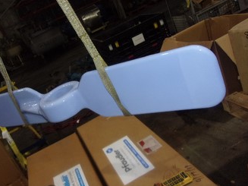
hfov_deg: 54.9
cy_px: 90
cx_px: 99
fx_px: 236
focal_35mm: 33
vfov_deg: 42.9
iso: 200
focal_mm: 4.9
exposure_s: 1/34
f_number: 3
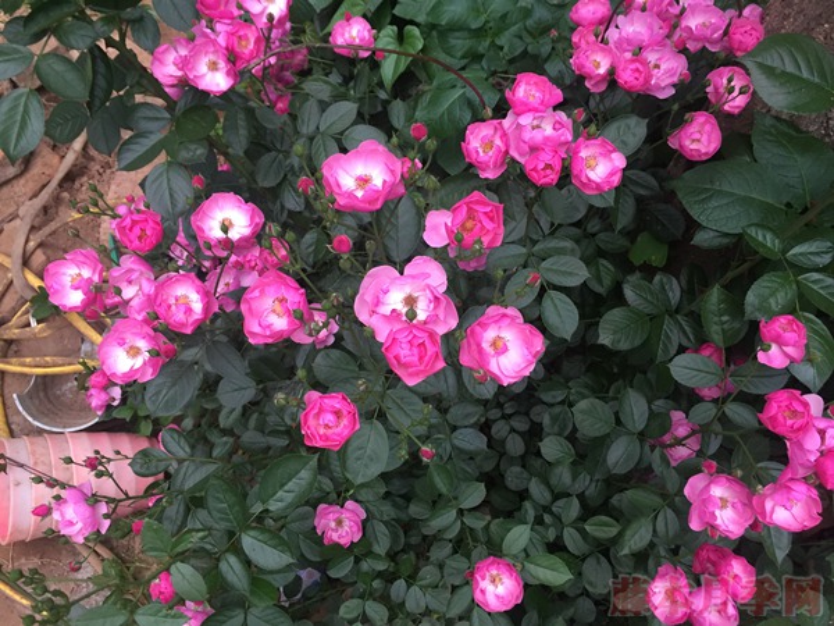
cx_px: 417
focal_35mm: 29
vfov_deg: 48.2
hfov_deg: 61.7
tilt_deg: -60.6
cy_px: 313
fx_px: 699
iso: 160
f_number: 2.2
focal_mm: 4.15
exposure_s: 1/33
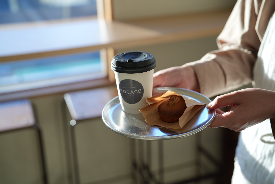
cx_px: 138
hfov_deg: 39.6
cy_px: 92
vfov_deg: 27.0
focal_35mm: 50
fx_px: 382
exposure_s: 1/160
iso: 100
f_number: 2.8
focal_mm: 50
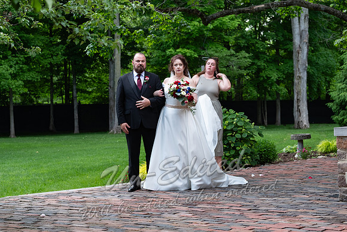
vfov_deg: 16.9
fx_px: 781
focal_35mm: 81
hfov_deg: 25.1
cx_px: 174
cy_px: 116
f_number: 4
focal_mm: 54.1
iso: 250
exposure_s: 1/200
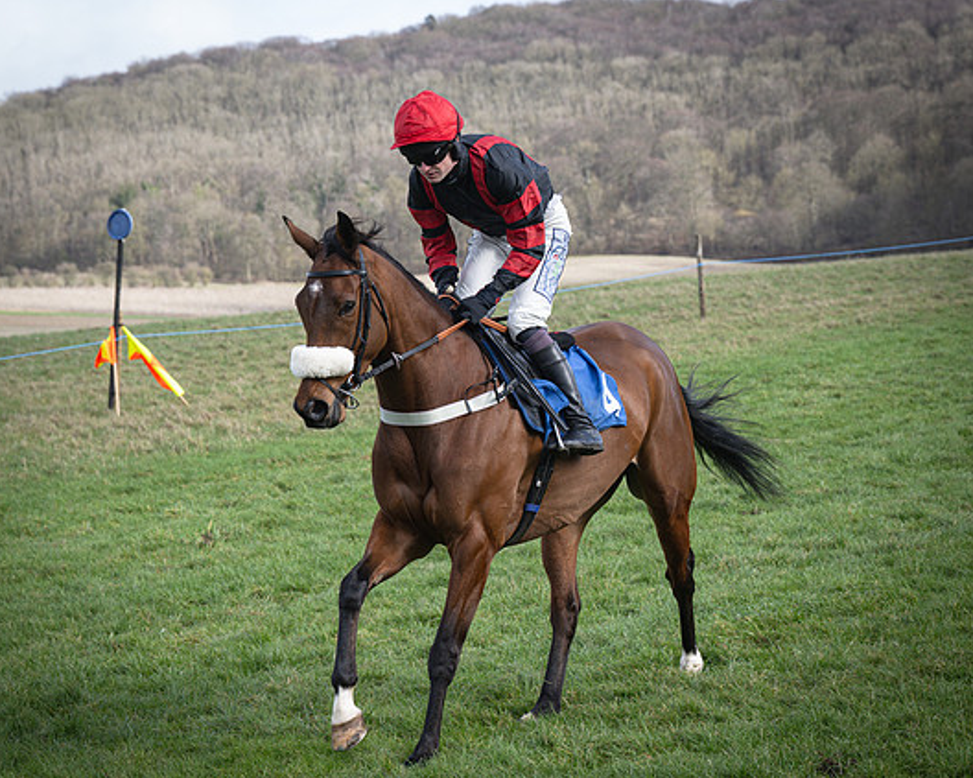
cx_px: 454
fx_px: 3368
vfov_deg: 13.2
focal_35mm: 117
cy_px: 343
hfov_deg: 16.4
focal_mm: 82
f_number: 5
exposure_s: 1/800
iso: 400
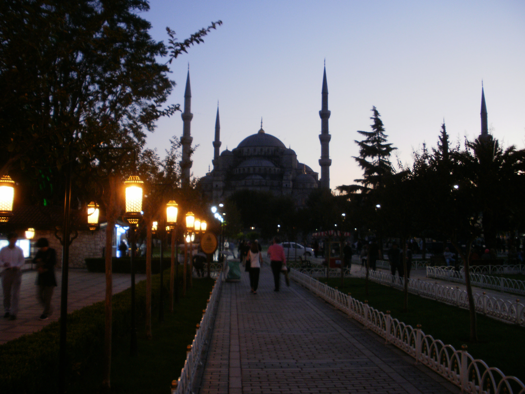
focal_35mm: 36
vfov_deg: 39.7
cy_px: 197
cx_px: 262
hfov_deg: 51.4
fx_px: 546
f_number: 3.5
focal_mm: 6.3
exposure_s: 1/5
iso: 100
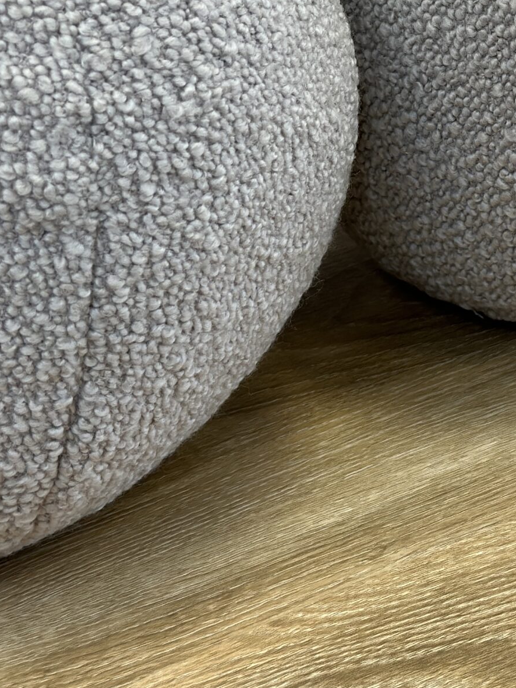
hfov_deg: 14.1
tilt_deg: -19.7
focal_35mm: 104
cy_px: 58
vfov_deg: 18.6
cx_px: 454
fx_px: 2068
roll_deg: +1.3
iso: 64
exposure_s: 1/120
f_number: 1.78
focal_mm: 6.86
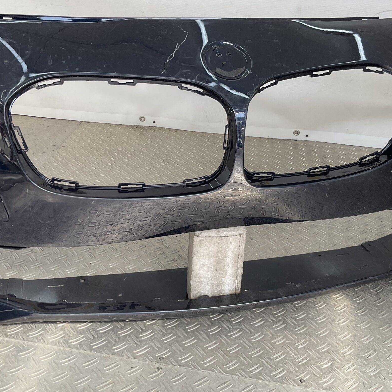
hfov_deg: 40.0
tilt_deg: -27.5
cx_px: 176
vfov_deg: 40.0
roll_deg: -2.2
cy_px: 172
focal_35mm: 42
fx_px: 538
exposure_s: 1/226
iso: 16
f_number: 1.8
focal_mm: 3
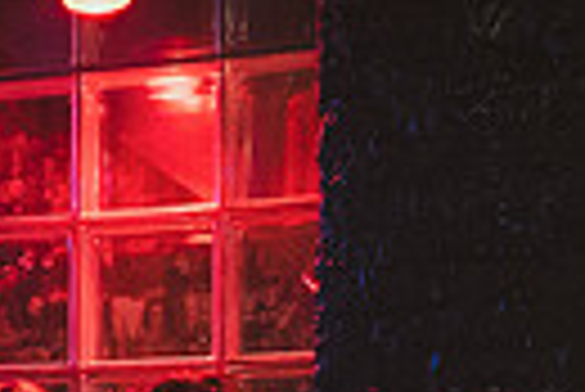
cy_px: 676
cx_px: -46
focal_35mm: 109
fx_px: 1773
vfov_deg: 11.8
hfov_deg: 18.1
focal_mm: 24
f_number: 3.5
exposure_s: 1/400
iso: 10000
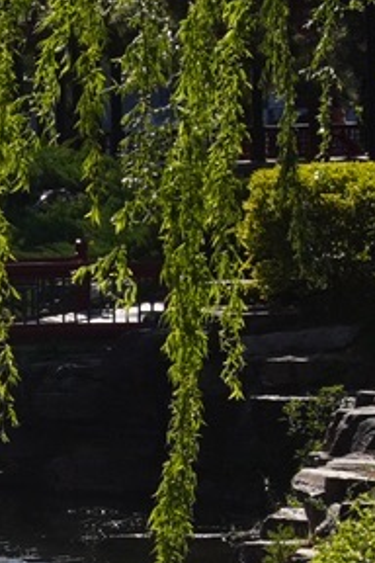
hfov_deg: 3.6
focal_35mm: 364
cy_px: 850
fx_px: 5694
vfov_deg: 5.6
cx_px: -869
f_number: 5
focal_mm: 35
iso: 100
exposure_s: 1/640
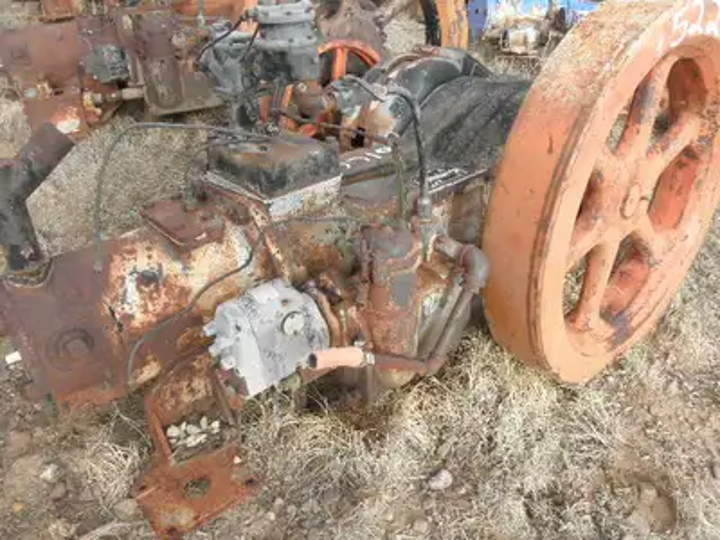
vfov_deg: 49.7
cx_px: 360
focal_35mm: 28
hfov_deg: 63.4
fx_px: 582
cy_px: 270
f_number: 3
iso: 64
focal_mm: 5
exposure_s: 1/200
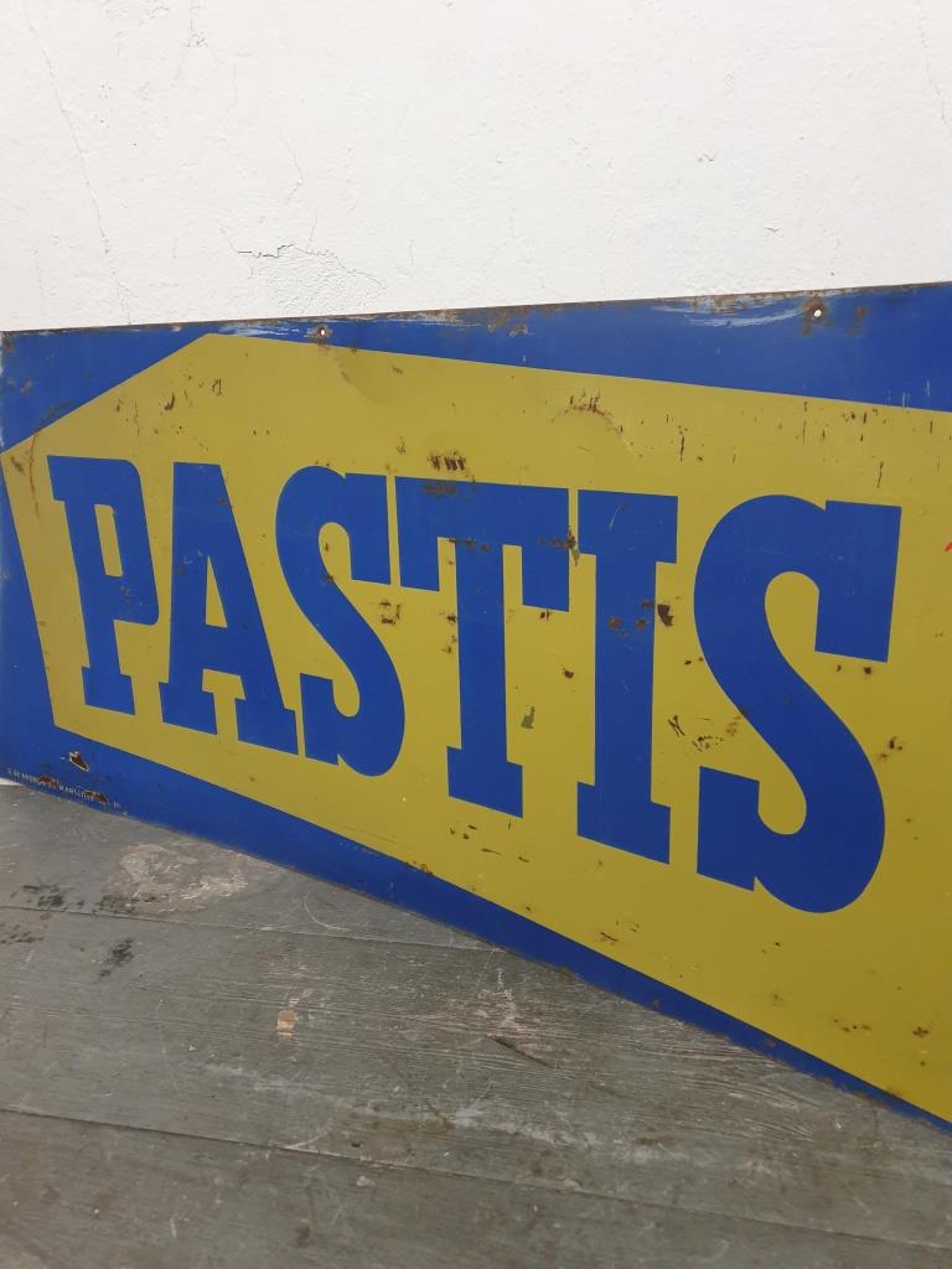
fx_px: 953
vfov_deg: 67.3
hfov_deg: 53.1
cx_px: 476
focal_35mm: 26
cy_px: 634
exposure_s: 1/50
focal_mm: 4.3
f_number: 1.5
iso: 320
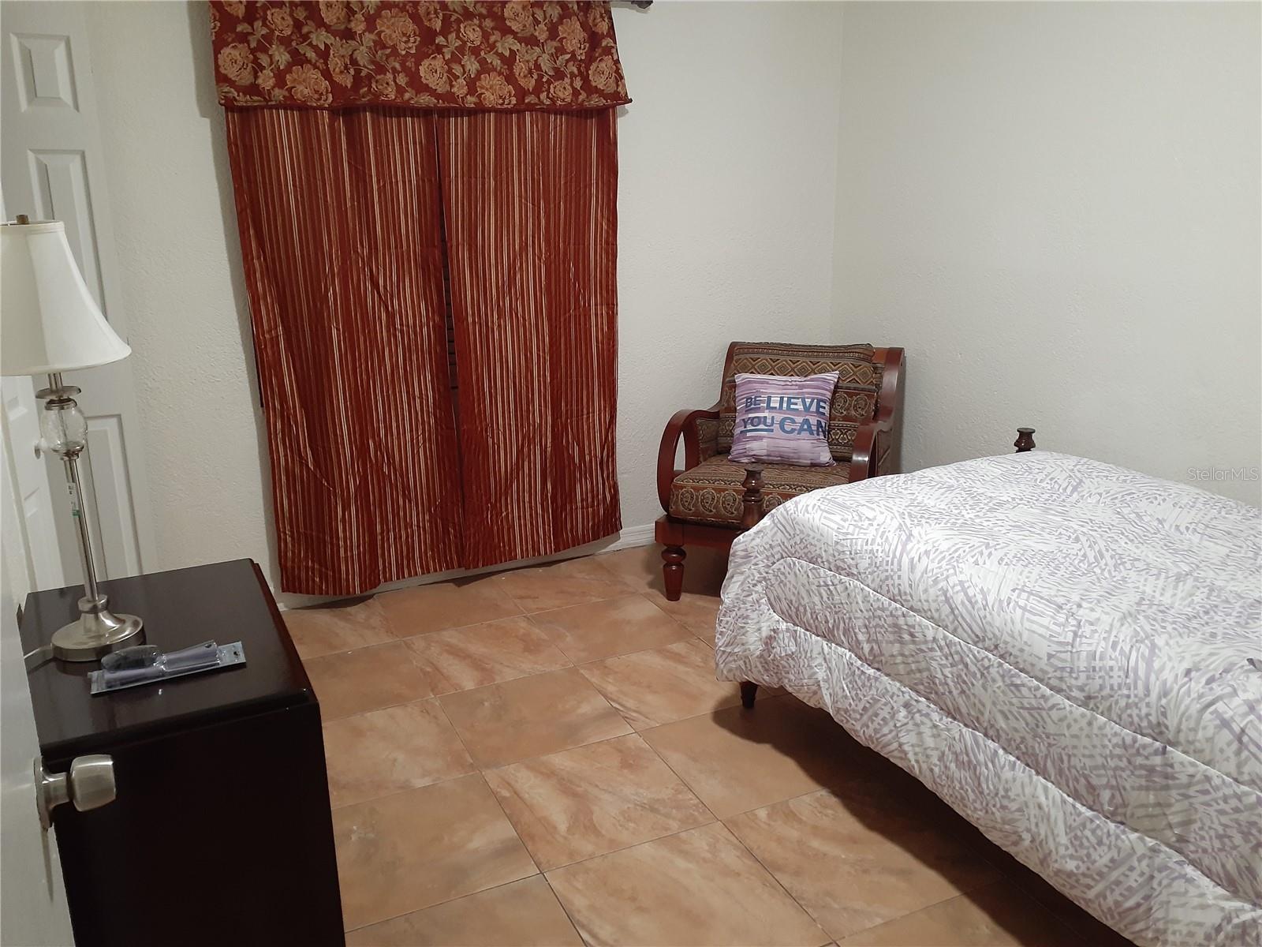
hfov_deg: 65.3
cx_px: 631
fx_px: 984
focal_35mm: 27
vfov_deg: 51.4
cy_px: 474
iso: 320
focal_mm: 3.6
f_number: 1.9
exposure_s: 1/24
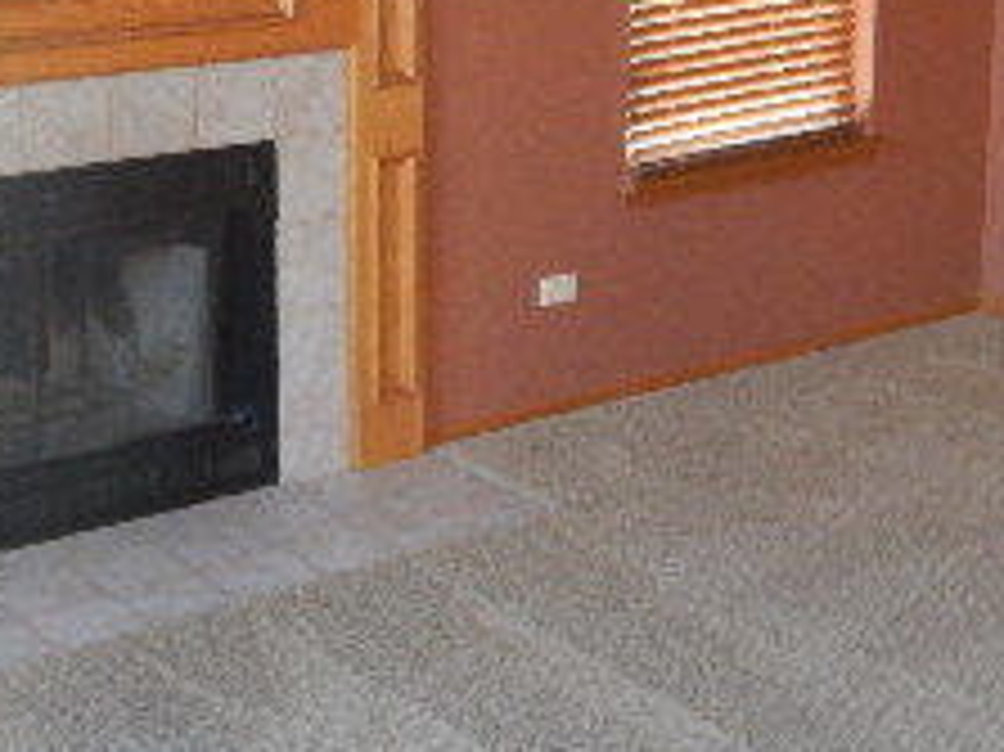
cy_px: 117
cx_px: 329
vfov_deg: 21.0
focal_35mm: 69
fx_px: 2000
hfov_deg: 28.0
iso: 320
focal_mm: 4.3
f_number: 2.8
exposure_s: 1/30
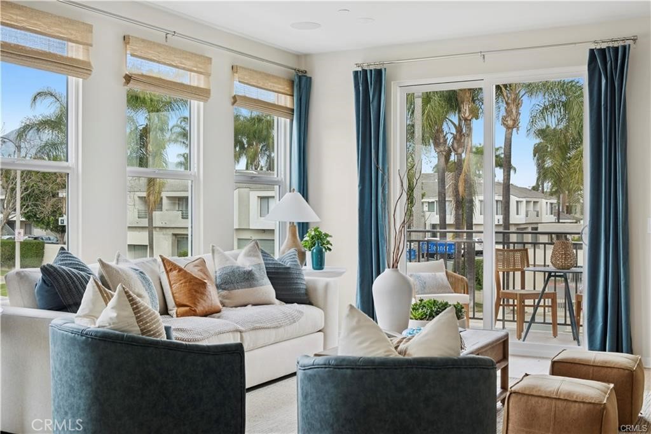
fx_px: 759
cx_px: 326
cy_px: 217
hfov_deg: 46.4
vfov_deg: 31.9
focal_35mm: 42
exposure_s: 1/3.33
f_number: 6.4
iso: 200
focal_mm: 27.7
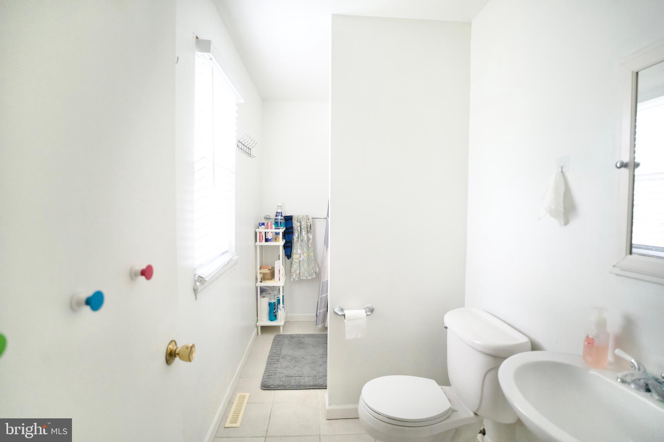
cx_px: 332
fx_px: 310
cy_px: 221
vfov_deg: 71.1
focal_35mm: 17
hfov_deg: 94.0
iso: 6400
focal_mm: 16.8
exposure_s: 1/160
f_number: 2.8
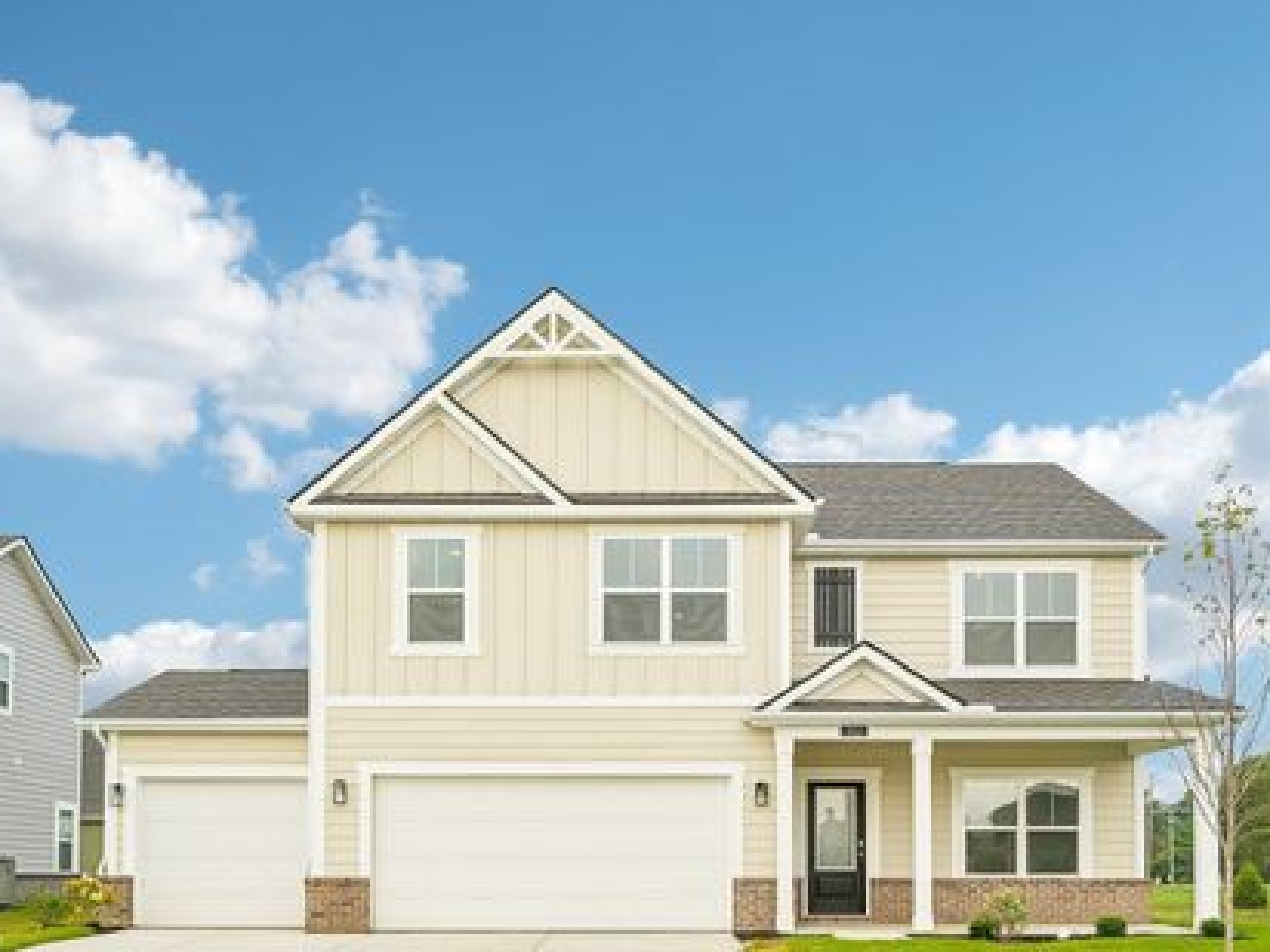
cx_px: 672
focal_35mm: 35
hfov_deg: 52.6
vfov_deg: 40.7
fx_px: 1284
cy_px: 479
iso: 100
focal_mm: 30
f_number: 8
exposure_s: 1/160
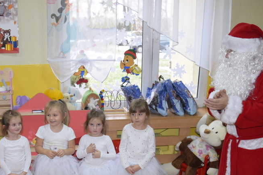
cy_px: 139
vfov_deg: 26.5
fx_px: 365
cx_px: 80
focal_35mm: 50
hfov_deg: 39.0
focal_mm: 18
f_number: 4.5
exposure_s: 1/80
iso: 800
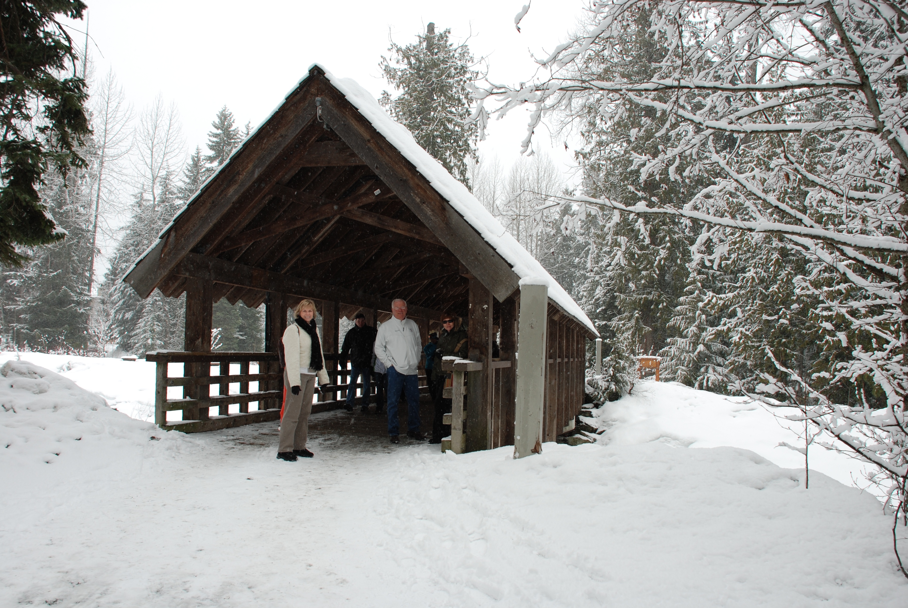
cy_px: 304
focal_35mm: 30
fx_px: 758
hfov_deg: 61.9
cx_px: 454
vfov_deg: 43.7
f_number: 5.6
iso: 100
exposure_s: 1/125
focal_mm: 20
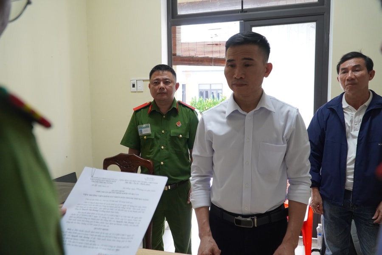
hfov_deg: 67.4
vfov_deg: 47.9
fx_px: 286
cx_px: 191
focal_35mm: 27
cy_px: 128
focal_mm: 18
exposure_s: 1/160
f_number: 4
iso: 2000
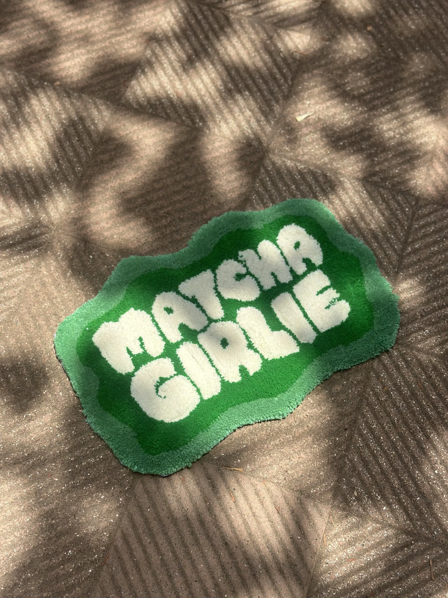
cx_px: 224
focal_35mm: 48
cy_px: 299
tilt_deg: -63.7
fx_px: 828
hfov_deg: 30.3
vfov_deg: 39.7
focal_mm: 6.86
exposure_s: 1/3876
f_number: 1.78
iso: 100
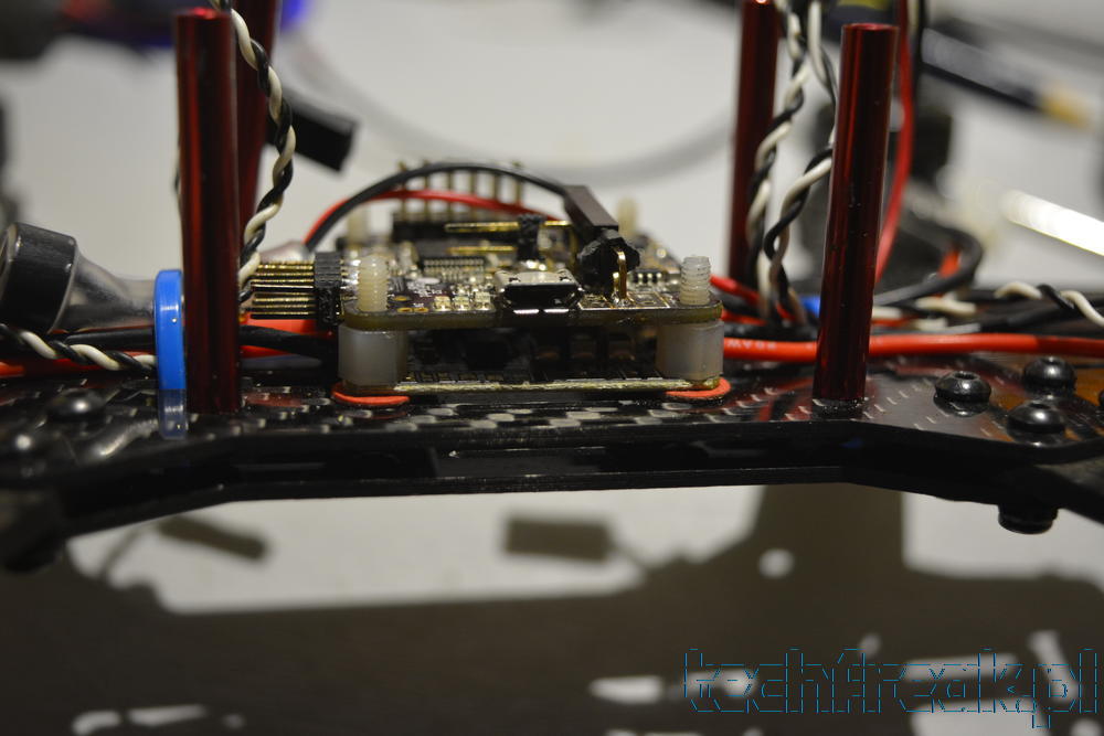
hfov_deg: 36.9
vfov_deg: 25.1
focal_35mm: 54
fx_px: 1656
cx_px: 552
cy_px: 368
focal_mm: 36
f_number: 4.8
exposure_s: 1/50
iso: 800
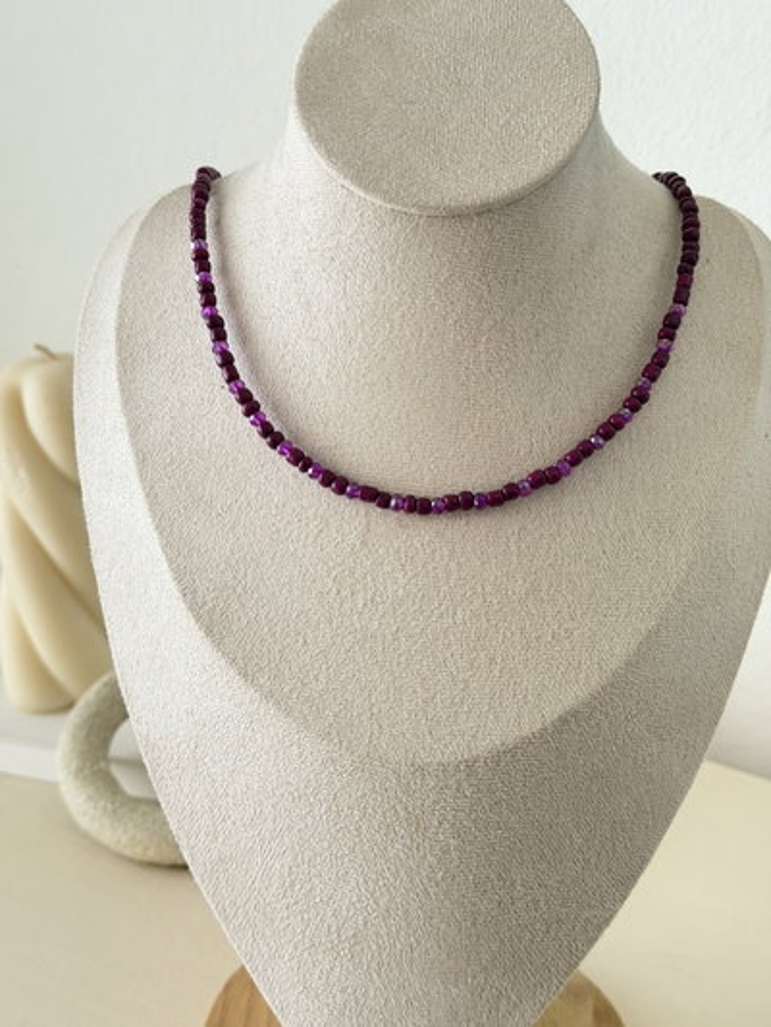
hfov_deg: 30.3
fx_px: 1425
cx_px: 386
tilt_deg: -20.2
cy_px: 514
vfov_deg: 39.6
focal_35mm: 48
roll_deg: -3.4
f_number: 1.78
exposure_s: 1/50
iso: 250
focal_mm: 6.76
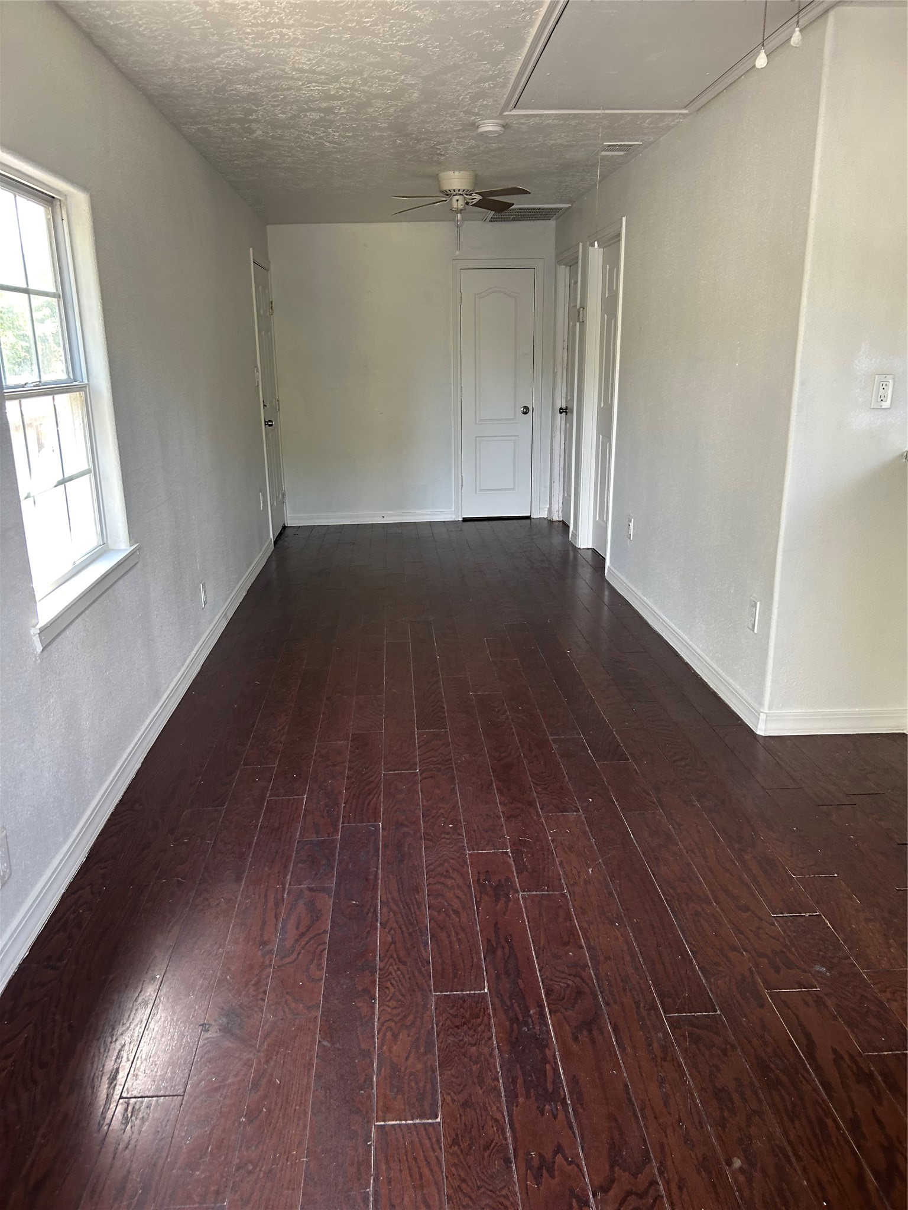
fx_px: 909
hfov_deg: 53.1
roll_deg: -0.9
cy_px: 605
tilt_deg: -14.3
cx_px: 454
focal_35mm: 26
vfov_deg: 67.3
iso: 125
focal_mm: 5.7
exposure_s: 1/88
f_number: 1.5
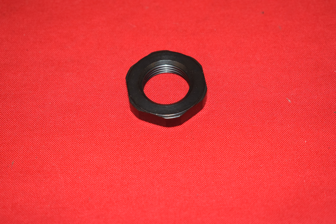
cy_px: 112
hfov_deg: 24.6
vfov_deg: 16.6
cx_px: 168
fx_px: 770
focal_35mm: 82
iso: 1250
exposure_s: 1/200
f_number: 5.6
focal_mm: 55
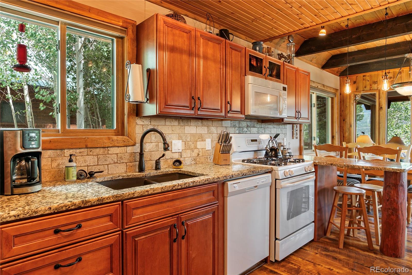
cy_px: 138
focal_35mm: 21
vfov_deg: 59.5
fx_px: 240
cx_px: 206
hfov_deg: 81.2
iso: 100
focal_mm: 14
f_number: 10
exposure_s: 1
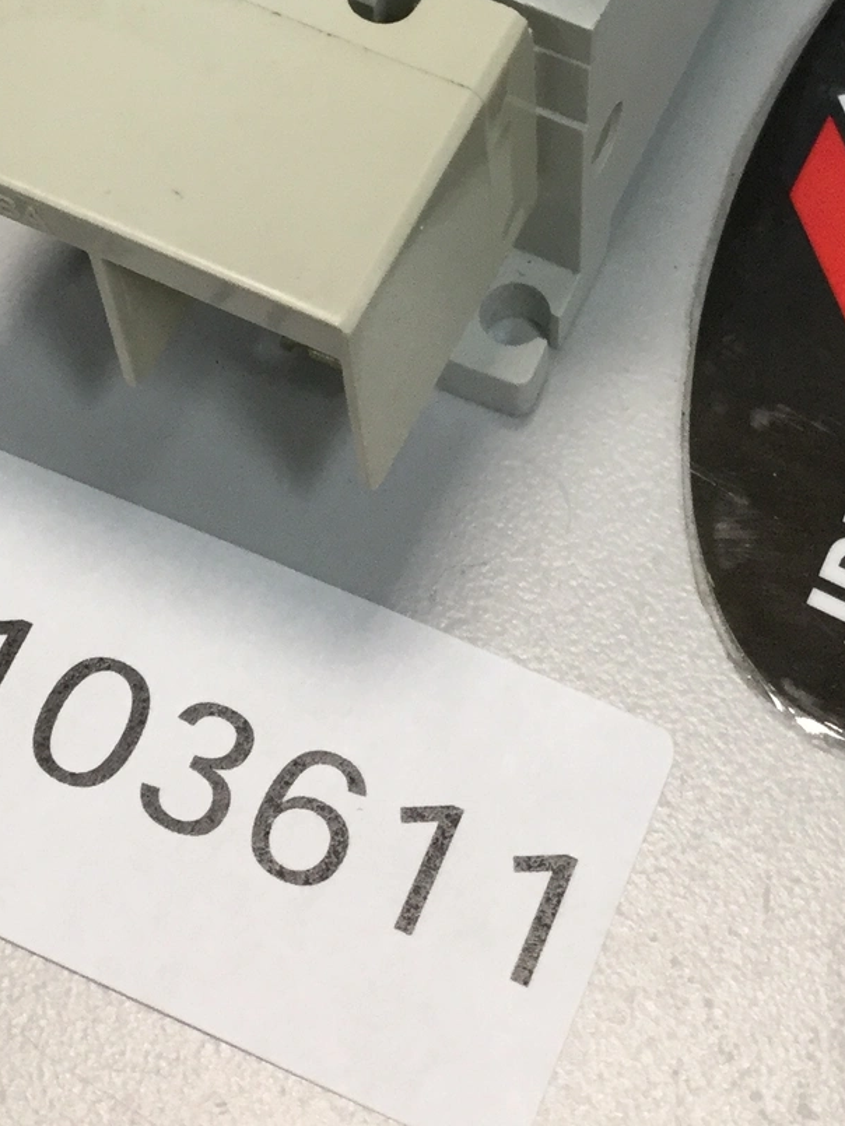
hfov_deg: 19.1
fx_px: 2505
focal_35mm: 77
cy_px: -83
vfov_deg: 23.9
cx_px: 504
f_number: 2.4
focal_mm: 3.3
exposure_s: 1/30
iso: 25
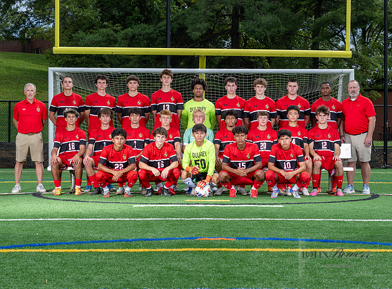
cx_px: 221
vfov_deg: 17.6
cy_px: 133
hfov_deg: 23.6
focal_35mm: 83
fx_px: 936
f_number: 8
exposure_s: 1/160
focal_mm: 70
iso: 64
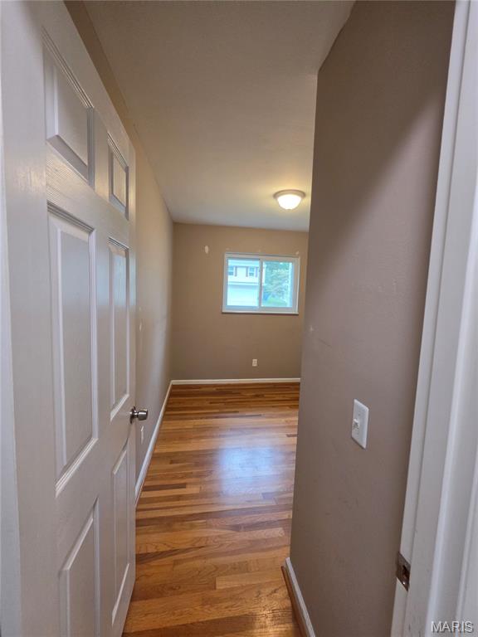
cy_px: 318
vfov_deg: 106.2
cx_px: 239
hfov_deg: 89.9
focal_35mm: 13
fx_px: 239
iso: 250
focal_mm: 2.2
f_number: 1.9
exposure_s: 1/120
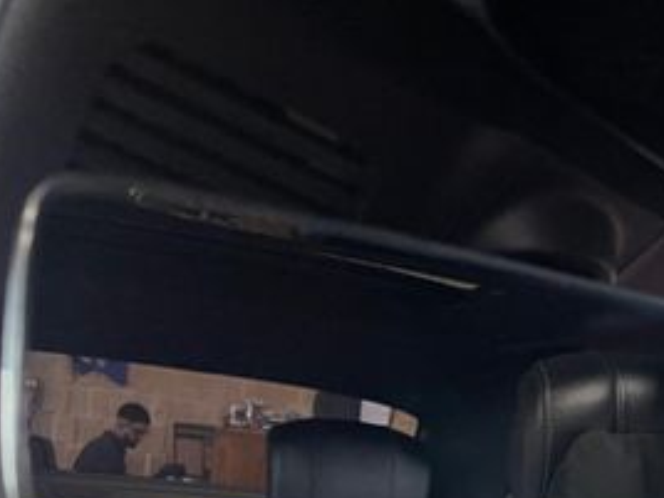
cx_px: 520
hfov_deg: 30.5
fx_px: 1189
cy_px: 533
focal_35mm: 62
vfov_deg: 22.5
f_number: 1.6
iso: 80
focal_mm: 4.2
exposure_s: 1/54
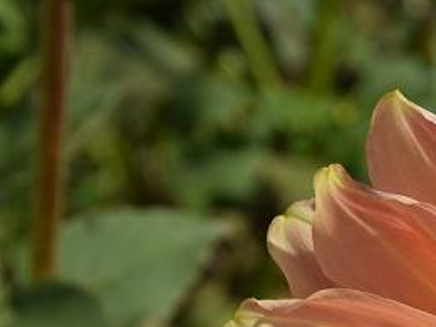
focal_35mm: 240
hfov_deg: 8.1
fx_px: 3023
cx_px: 694
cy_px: 448
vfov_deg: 6.1
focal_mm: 48
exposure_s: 1/500
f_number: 11
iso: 200
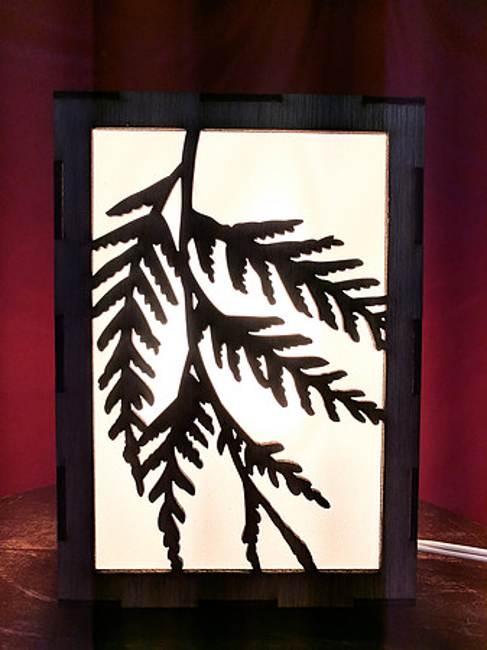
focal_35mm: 26
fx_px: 488
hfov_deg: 53.0
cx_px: 244
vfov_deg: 67.3
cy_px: 325
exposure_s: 1/461
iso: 54
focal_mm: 4.67
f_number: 2
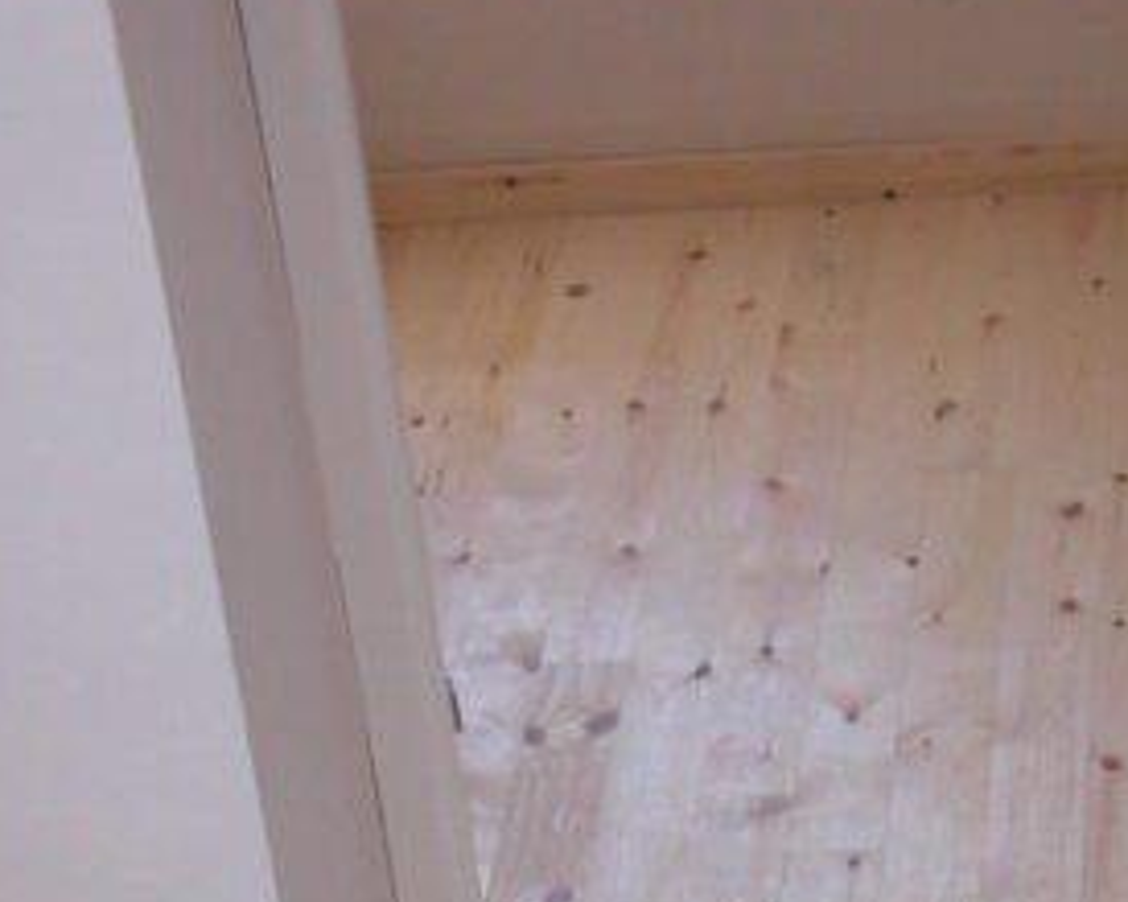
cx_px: 881
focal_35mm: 124
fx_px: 4138
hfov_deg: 15.4
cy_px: 1985
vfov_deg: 11.0
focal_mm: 8.9
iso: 100
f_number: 2.8
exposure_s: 1/42.8
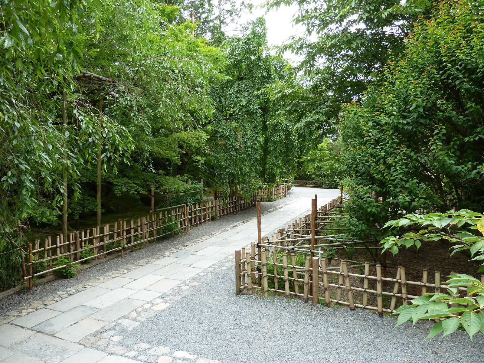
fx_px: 350
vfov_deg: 54.9
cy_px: 182
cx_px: 242
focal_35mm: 25
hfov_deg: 69.4
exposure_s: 1/50
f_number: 3.3
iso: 80
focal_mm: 4.1
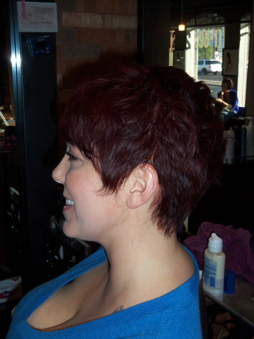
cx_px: 127
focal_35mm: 49
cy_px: 170
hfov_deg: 29.7
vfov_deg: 38.9
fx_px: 479
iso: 100
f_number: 4.6
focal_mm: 8.7
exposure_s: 1/50
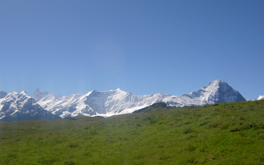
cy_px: 90
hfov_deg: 52.8
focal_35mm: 37
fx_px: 266
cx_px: 130
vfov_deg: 34.4
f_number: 4.7
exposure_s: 1/640
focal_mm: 5.6
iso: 50
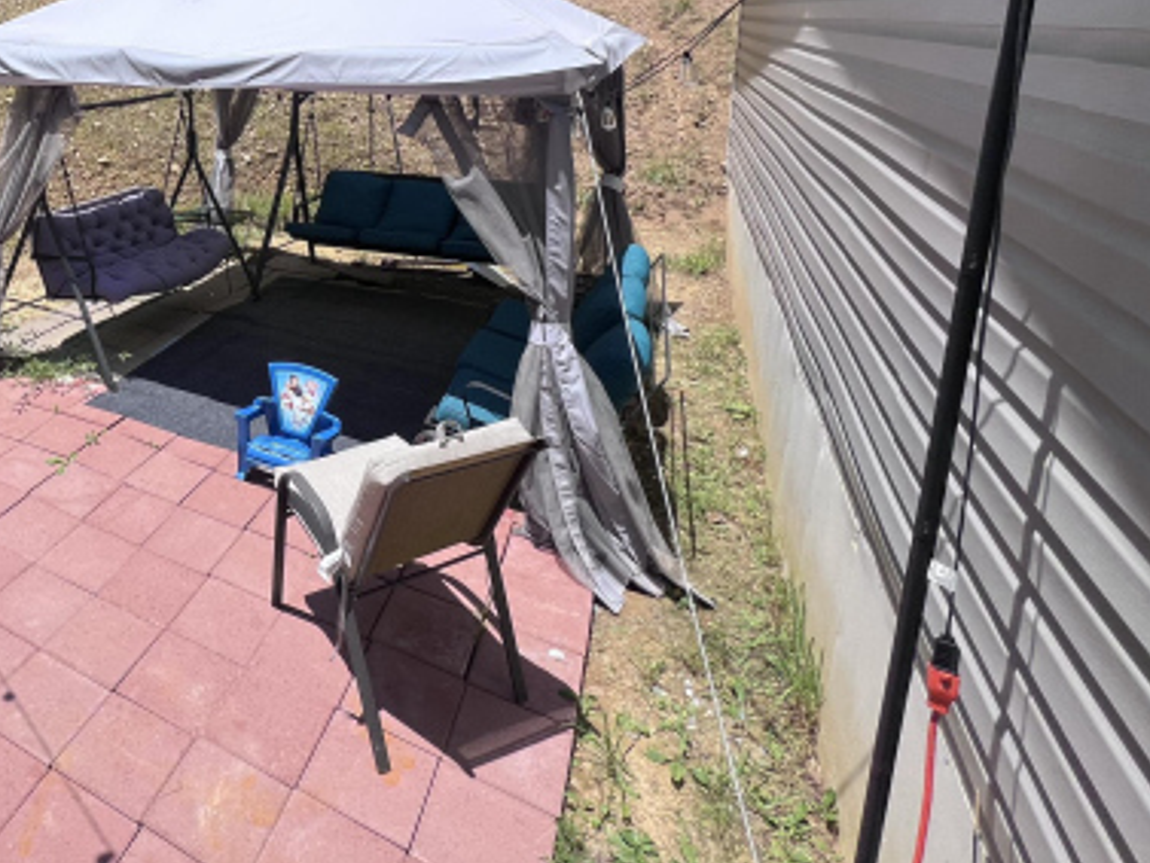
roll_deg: +1.0
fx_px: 764
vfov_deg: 53.8
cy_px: 140
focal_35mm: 23
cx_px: 145
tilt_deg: -10.2
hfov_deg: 63.5
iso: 32
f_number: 1.8
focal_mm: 1.57
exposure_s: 1/1727
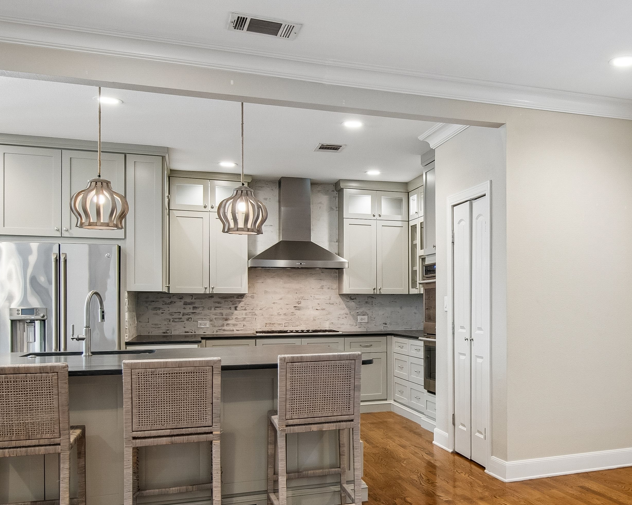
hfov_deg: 50.1
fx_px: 636
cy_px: 308
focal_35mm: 34
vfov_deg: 43.1
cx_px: 494
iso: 320
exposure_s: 1/25
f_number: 8
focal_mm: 11
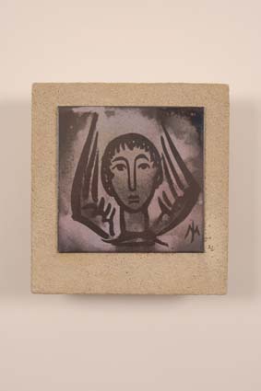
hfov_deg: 18.2
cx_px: 130
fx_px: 816
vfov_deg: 27.0
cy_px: 196
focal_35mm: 75
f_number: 5.6
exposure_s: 1/5
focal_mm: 50
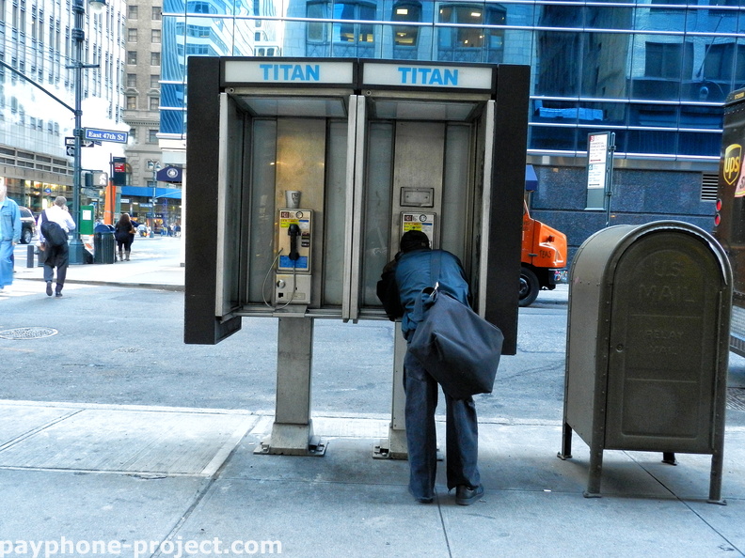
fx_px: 689
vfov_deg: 44.2
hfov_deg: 56.8
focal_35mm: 32
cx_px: 372
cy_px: 279
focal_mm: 5.6
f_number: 3.7
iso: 640
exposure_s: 1/40
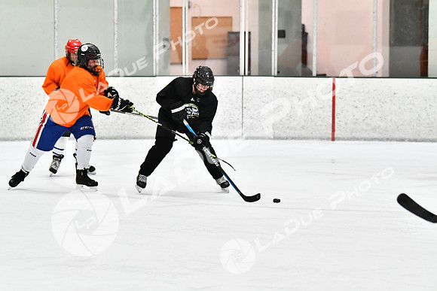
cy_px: 146
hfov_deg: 11.8
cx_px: 218
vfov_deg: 7.9
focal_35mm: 174
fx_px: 2113
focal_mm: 116
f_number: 2.8
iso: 5000
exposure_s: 1/1250
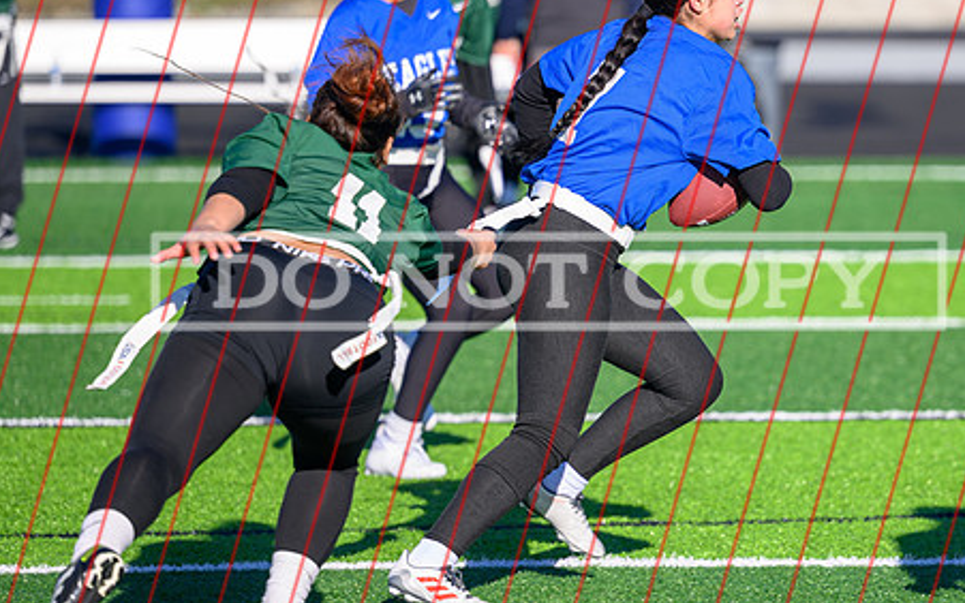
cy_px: 286
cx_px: 640
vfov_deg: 4.8
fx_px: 7154
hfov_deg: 7.7
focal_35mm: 272
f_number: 2.8
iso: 64
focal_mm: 165
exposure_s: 1/800
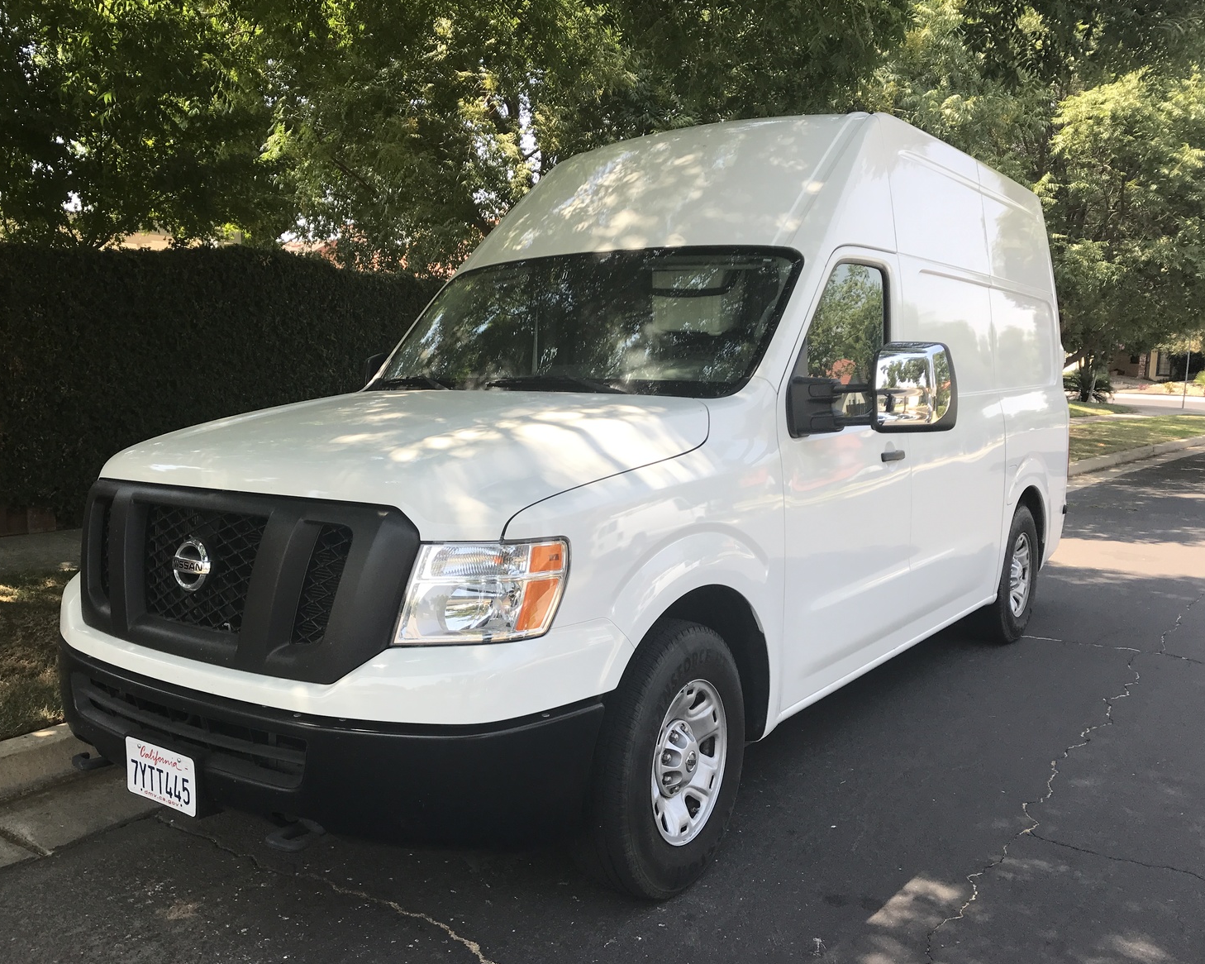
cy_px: 488
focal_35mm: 30
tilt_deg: -6.4
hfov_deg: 58.7
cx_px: 546
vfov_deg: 48.5
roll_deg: -2.6
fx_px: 1070
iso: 20
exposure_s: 1/515
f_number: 1.8
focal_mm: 3.99
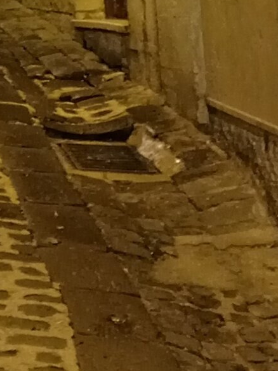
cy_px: -299
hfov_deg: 12.7
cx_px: -215
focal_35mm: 106
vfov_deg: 15.8
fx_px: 1135
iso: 2500
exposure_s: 1/10
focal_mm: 4.6
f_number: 1.8
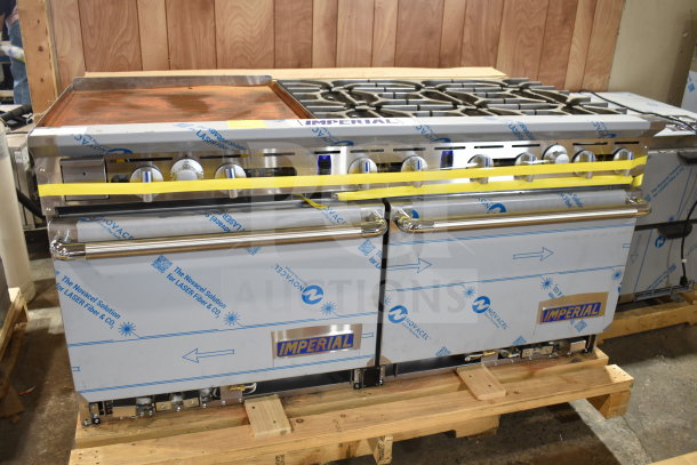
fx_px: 610
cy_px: 232
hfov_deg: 59.5
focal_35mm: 32
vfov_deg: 41.7
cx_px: 348
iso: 320
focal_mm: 21
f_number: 3.8
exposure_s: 1/30
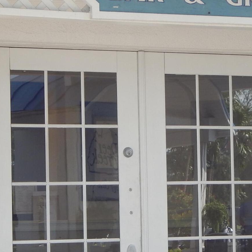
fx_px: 1293
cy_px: 162
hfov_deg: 11.1
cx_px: 162
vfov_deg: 11.1
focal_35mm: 157
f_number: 3.8
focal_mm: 9.7
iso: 125
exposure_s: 1/200
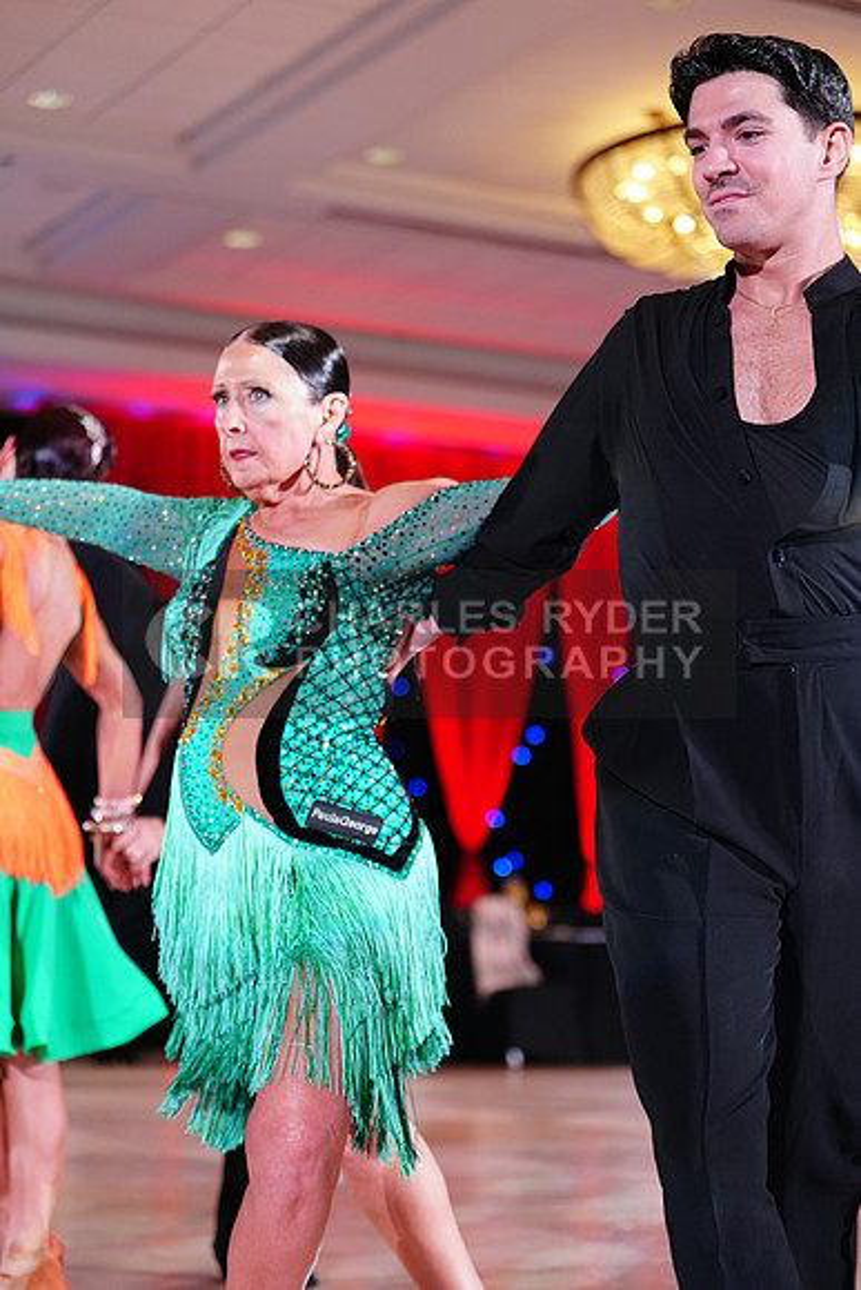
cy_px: 645
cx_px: 430
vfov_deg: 28.8
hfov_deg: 19.5
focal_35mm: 70
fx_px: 2510
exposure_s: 1/320
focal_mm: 70
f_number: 2.8
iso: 2500
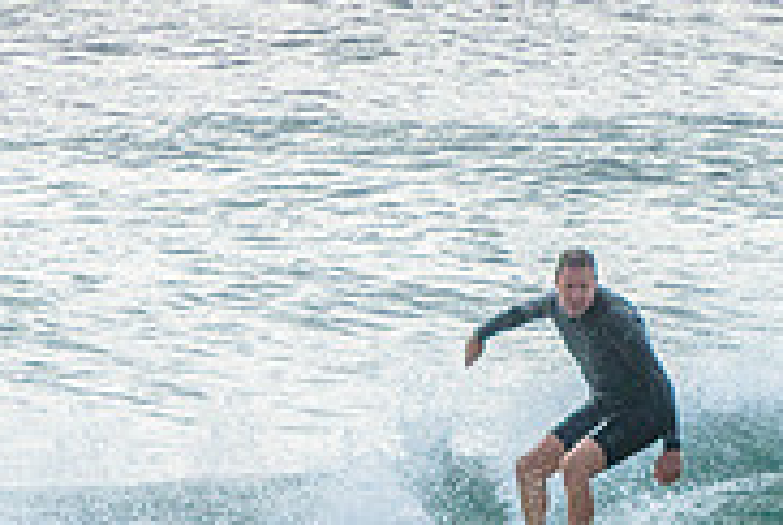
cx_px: 668
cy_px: 551
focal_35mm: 1561
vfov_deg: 0.9
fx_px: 34007
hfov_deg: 1.3
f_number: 10
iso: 400
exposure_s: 1/1600
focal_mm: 400
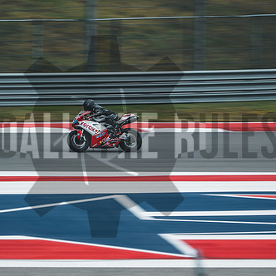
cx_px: 104
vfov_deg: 2.8
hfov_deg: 2.8
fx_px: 5629
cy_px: 137
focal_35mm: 624
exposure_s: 1/80
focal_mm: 280
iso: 160
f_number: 2.8
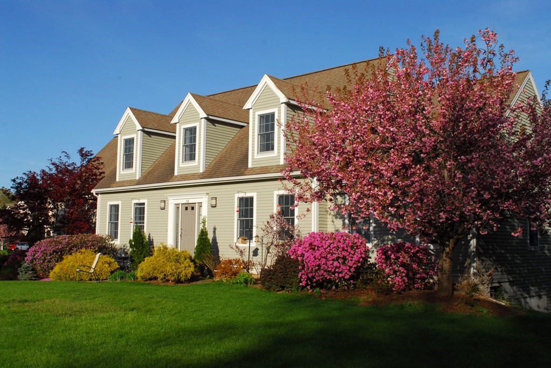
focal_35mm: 39
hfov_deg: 49.5
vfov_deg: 34.3
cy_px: 184
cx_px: 276
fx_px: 597
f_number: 11
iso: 400
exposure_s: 1/500
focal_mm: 26
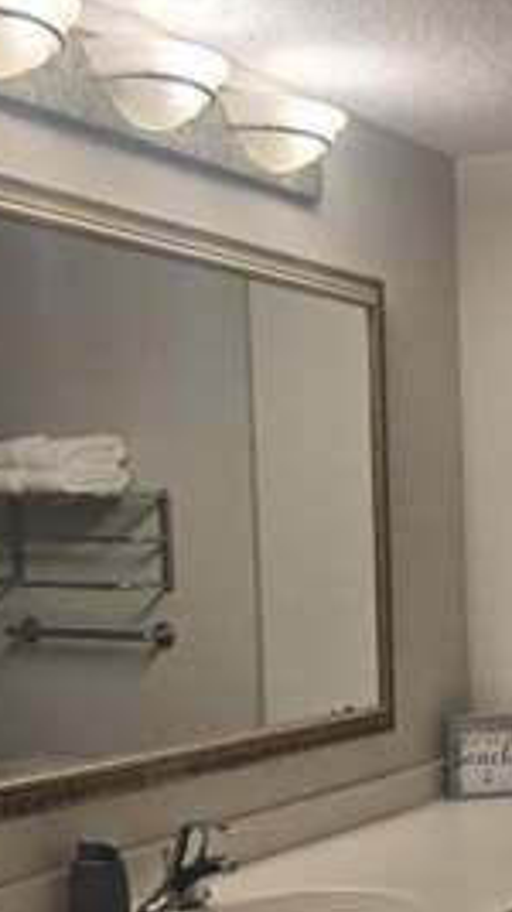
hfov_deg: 19.1
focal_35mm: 60
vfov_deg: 33.2
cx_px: 577
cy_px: 806
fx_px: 1450
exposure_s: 1/120
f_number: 1.7
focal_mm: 6.3
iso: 50
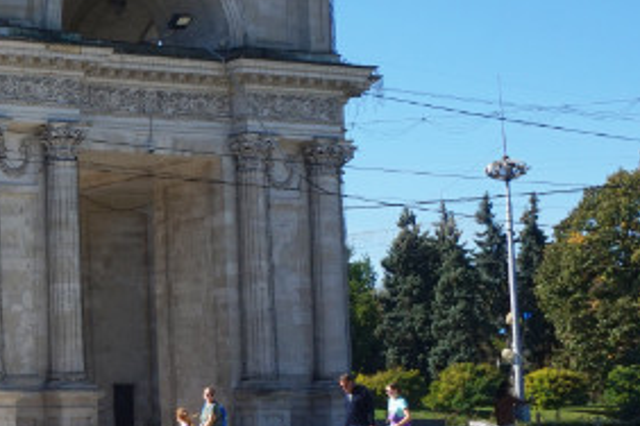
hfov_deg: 17.9
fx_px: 1892
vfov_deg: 12.9
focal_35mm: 106
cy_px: 169
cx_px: -197
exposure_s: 1/100
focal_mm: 25
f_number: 14
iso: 100
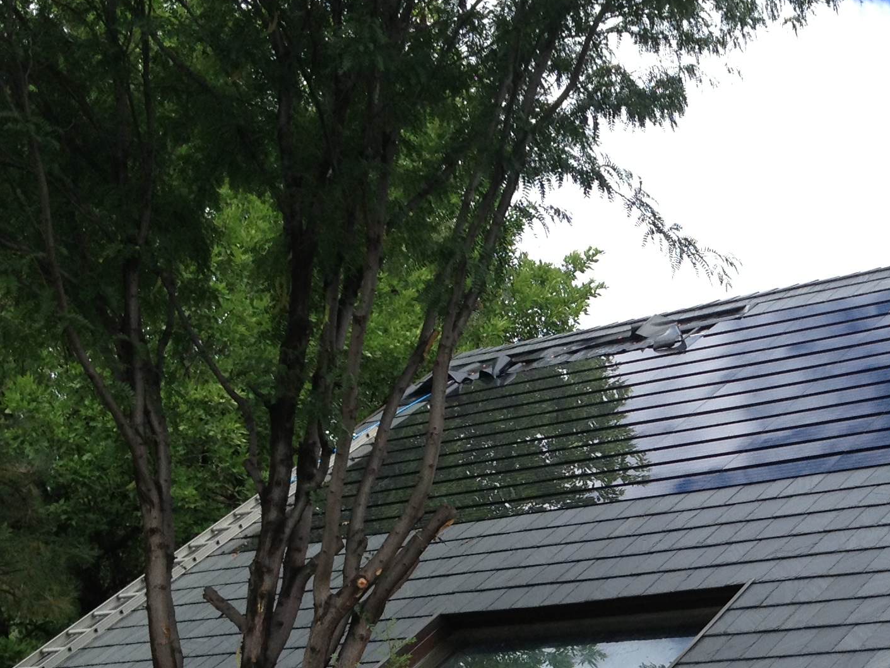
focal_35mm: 81
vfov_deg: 17.9
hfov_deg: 23.2
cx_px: 878
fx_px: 2083
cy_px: 602
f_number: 2.4
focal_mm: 4.28
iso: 50
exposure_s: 1/690
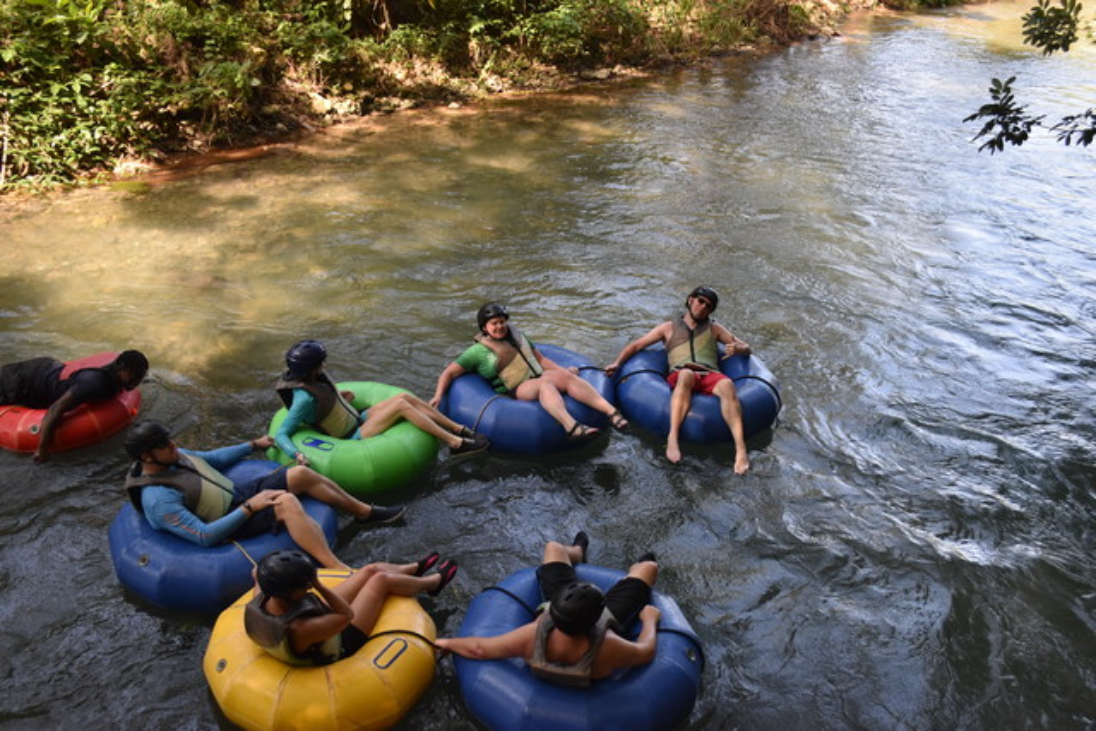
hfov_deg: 57.2
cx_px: 548
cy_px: 366
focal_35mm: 33
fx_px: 1005
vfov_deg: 40.0
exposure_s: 1/500
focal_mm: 22
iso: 800
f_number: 4
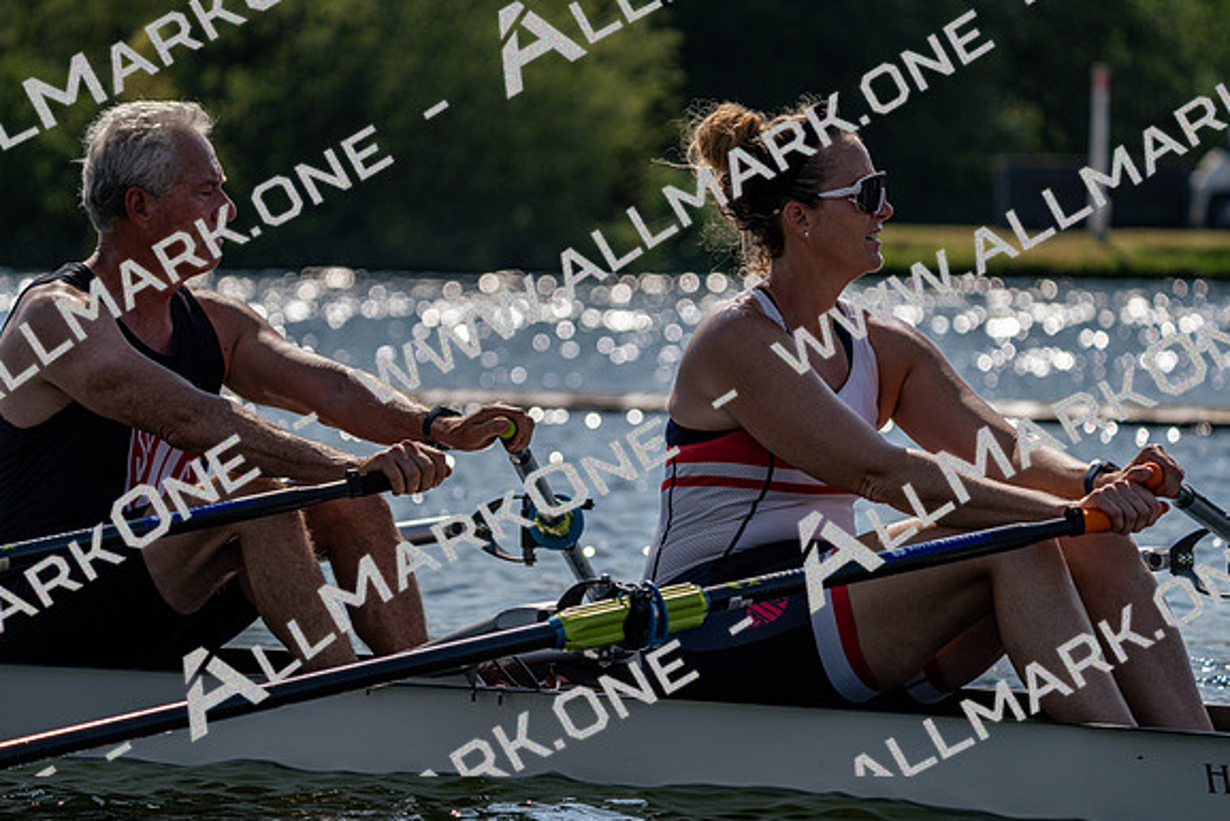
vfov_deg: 6.8
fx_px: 6869
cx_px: 616
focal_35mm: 201
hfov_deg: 10.2
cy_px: 410
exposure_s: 1/1600
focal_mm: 200
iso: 100
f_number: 5.6
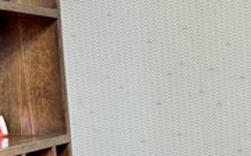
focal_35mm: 145
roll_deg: +0.4
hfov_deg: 13.5
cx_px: 385
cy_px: 270
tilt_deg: -9.8
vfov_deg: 8.7
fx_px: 991
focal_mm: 6.76
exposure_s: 1/120
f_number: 1.78
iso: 200
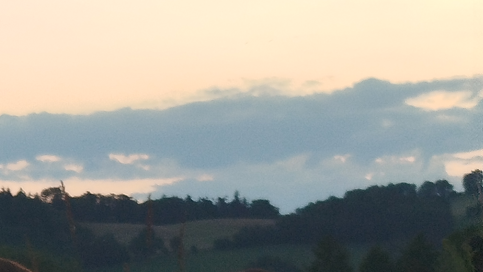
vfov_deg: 15.6
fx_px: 961
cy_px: 312
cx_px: -45
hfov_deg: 26.1
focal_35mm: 75
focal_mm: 5.31
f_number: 1.7
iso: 64
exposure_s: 1/120
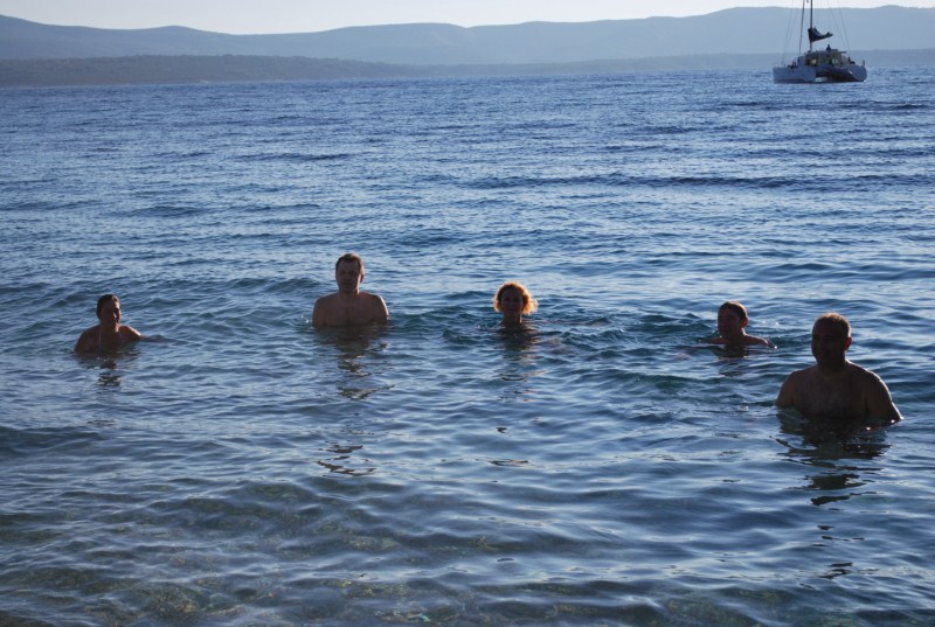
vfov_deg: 22.7
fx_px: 1562
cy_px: 314
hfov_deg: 33.3
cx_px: 468
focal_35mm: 60
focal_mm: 40
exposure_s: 1/640
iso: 100
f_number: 5.3
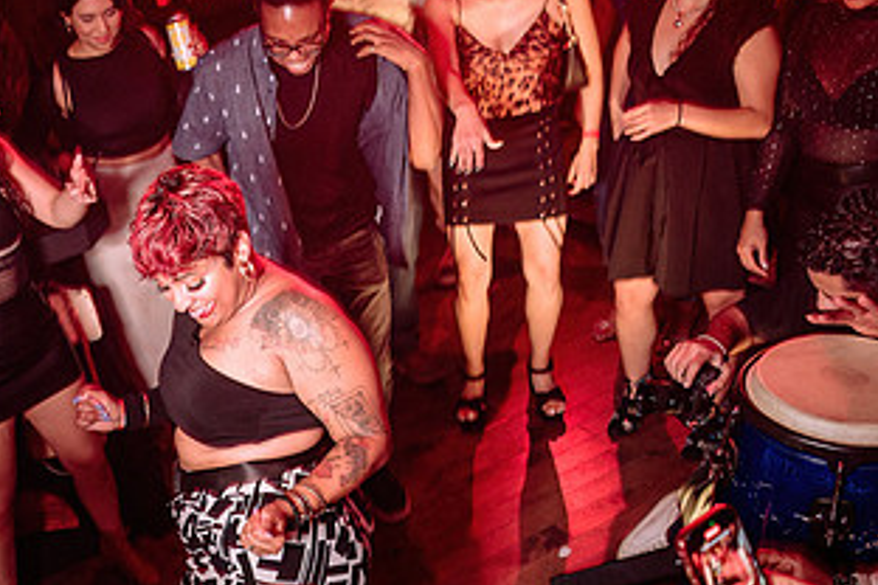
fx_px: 1146
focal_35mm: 47
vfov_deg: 28.5
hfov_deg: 40.8
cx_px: 225
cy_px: 367
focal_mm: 24
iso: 800
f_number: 3.2
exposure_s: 1/40
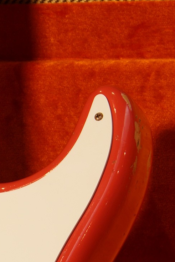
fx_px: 2845
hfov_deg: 3.5
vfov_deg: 5.3
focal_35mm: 390
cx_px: -108
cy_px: 284
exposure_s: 1/15
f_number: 5.6
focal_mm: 70
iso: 100
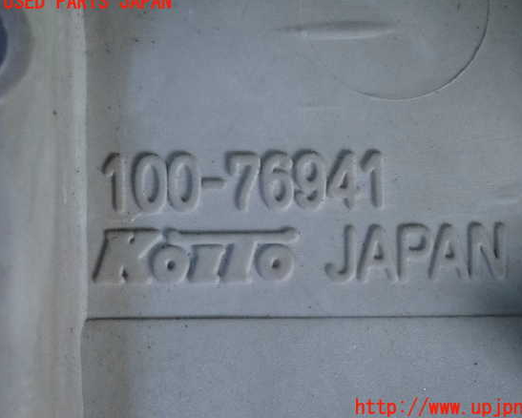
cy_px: 205
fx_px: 1654
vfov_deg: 14.4
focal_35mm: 107
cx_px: 284
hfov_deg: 17.9
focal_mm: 18
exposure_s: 1/125
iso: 2000
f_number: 4.9
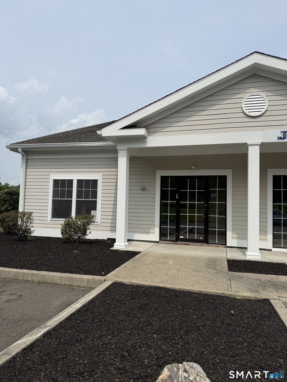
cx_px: 144
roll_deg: -1.7
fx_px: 265
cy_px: 191
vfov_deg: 71.6
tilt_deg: +3.6
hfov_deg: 56.8
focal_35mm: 24
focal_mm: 6.76
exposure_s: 1/6711
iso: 80
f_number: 1.78
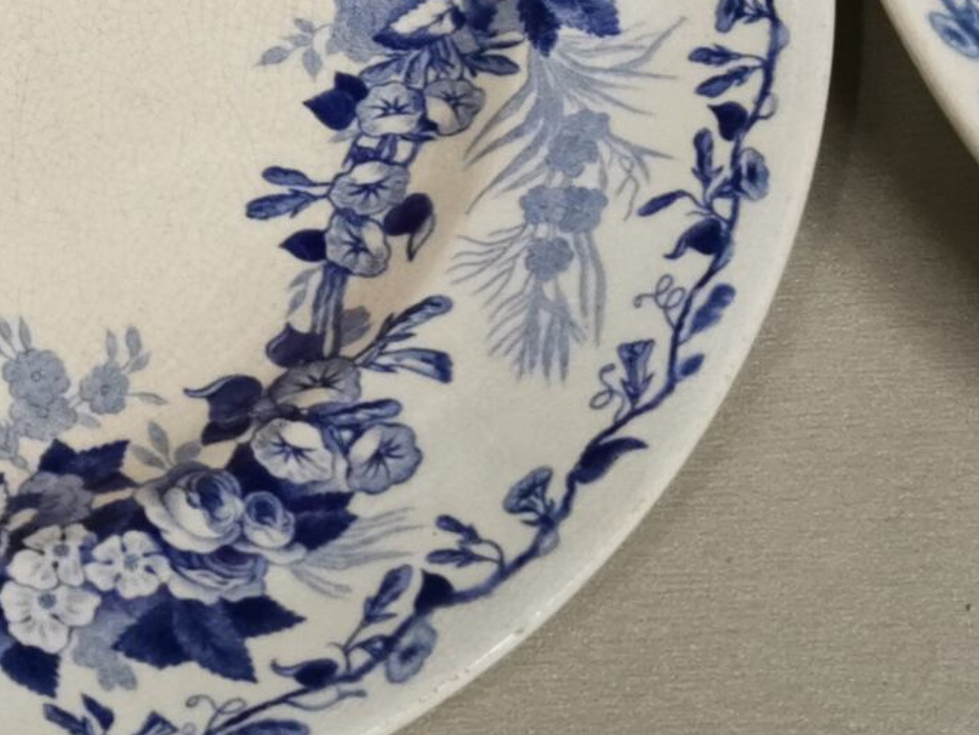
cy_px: 3
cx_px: -153
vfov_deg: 13.2
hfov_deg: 17.0
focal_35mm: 111
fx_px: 3140
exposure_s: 1/50
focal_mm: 5.58
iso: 125
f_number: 1.8
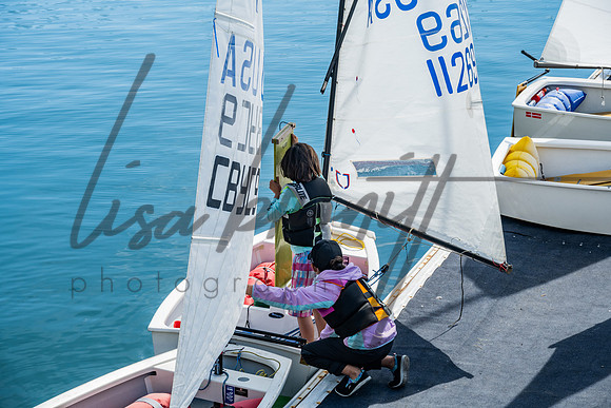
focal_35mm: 110
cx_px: 306
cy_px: 204
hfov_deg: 18.6
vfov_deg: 12.5
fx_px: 1867
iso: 250
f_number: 10
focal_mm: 110
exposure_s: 1/125
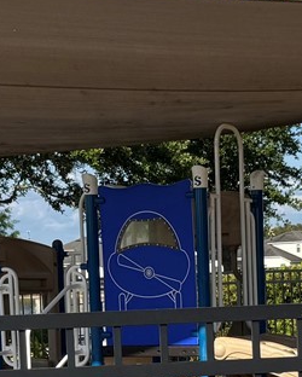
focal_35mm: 120
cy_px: 342
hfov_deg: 12.8
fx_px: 1339
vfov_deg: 15.8
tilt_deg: -4.3
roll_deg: +3.0
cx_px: 223
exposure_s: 1/4608
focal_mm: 6.76
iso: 80
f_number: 1.78
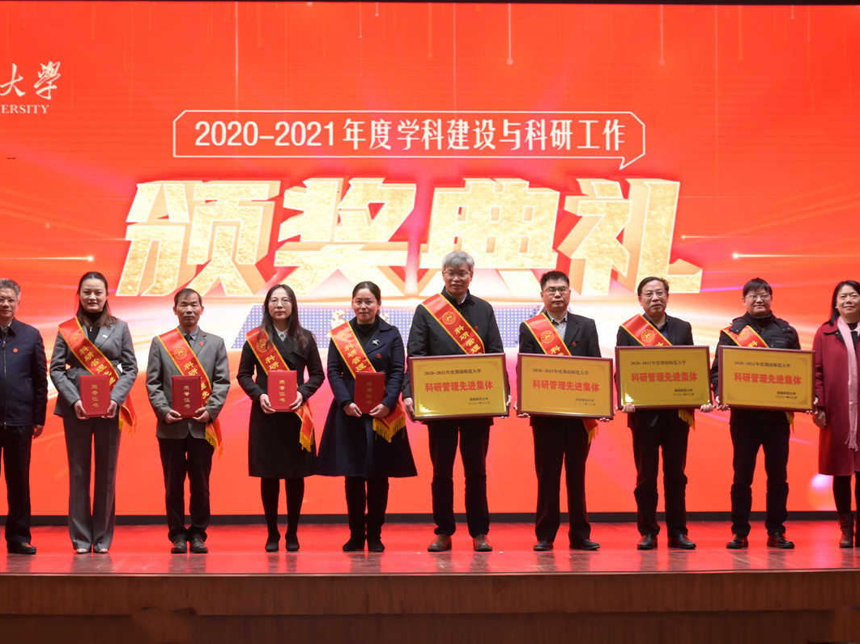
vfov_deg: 23.3
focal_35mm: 63
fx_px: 1565
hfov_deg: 30.7
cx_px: 420
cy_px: 322
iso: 1600
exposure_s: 1/100
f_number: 5.6
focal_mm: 58
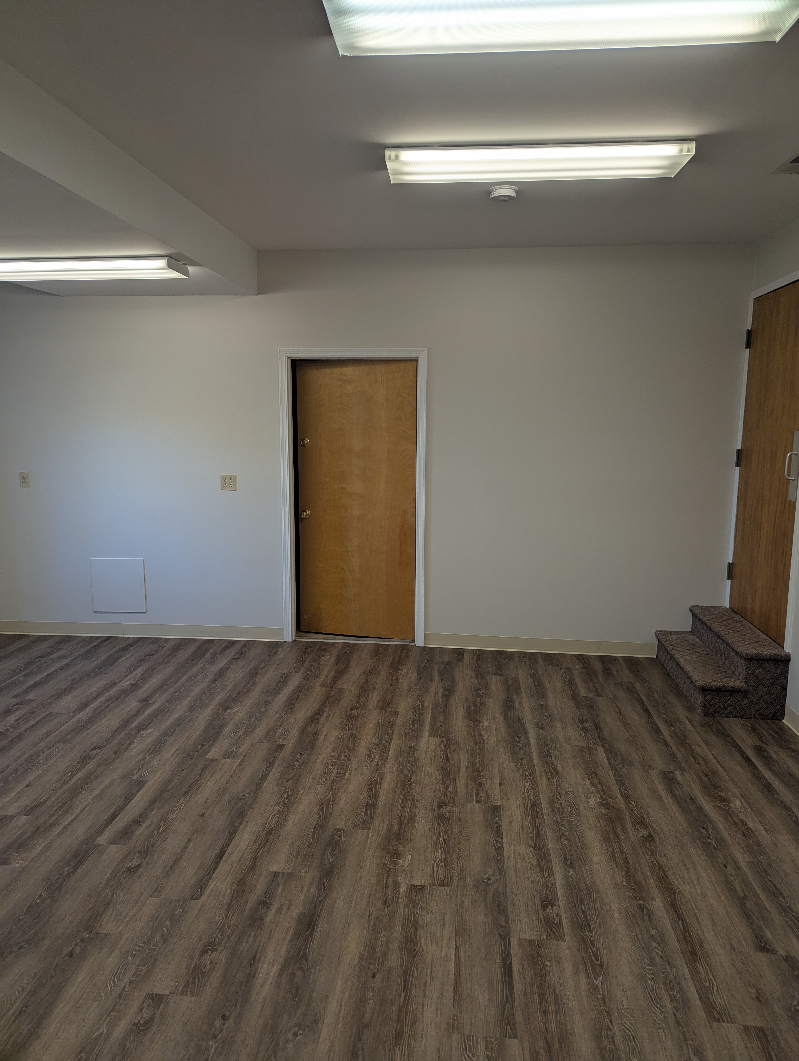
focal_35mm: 24
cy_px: 530
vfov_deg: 71.5
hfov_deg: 56.9
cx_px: 400
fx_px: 737
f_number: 1.85
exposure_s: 1/120
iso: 39
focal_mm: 6.81
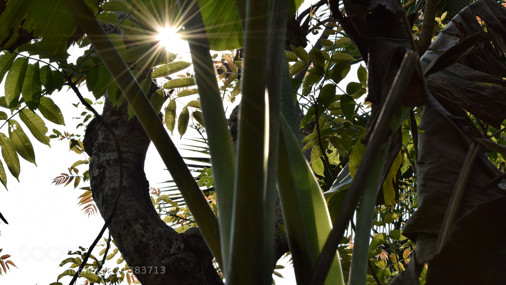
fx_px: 1161
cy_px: 126
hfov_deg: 24.6
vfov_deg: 14.0
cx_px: 253
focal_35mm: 87
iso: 400
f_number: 16
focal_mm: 55
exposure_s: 1/500
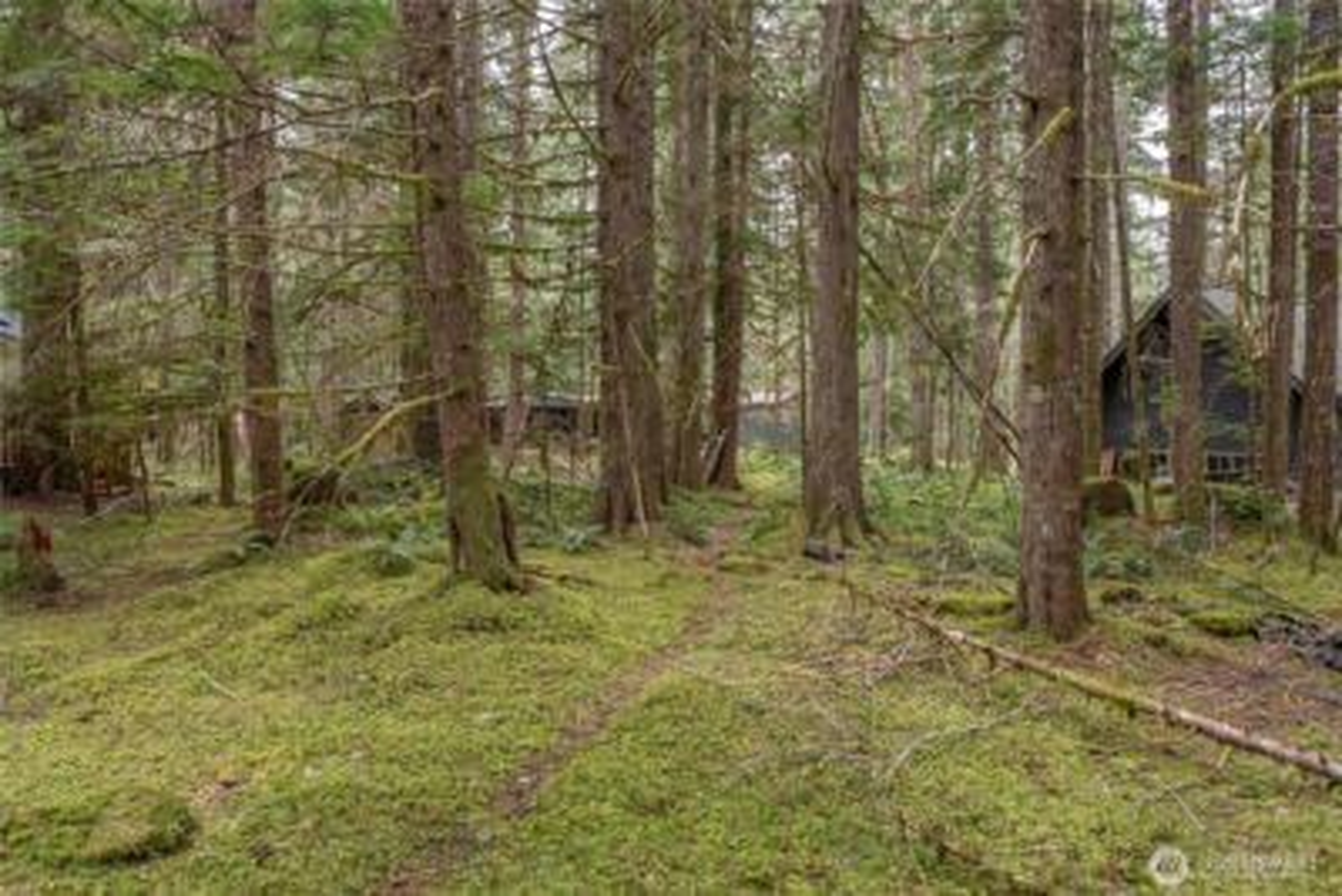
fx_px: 858
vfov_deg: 55.1
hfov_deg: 76.1
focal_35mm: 23
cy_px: 448
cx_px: 671
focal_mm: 23
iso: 320
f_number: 7.1
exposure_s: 1/30
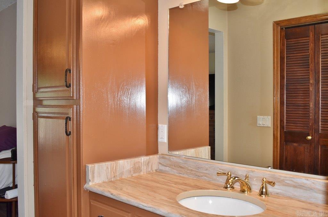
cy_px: 108
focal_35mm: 34
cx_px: 164
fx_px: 314
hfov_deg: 55.2
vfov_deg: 38.2
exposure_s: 1/100
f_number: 5
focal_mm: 23
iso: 800
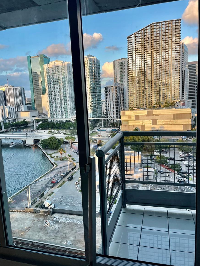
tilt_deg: -8.7
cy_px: 130
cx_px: 99
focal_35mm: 27
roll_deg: +2.2
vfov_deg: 65.3
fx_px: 208
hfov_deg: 51.4
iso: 32
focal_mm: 4.2
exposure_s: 1/202
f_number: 1.6
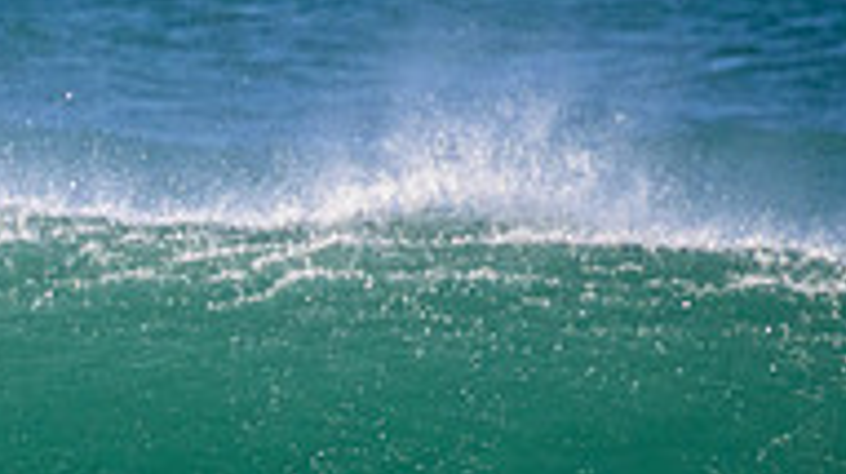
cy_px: 556
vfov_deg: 0.5
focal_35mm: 2544
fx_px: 57013
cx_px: -195
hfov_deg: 0.9
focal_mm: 800
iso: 2500
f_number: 11
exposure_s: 1/2000
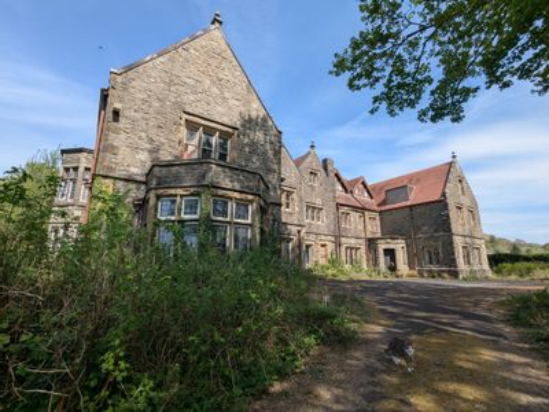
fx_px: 254
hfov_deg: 94.5
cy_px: 206
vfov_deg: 78.1
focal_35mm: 16
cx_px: 274
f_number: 2.2
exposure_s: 1/1134
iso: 51
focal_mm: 2.35
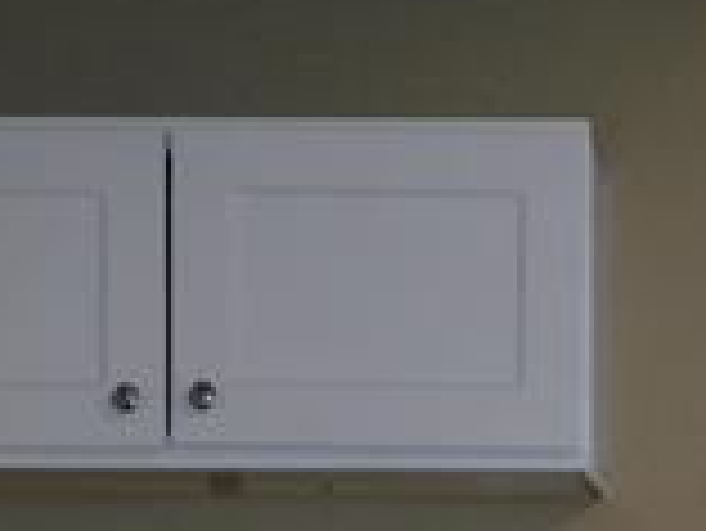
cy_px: 976
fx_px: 3000
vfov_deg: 9.6
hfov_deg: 13.1
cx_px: 836
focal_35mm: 147
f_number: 3.5
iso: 125
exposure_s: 1/50
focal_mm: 6.3
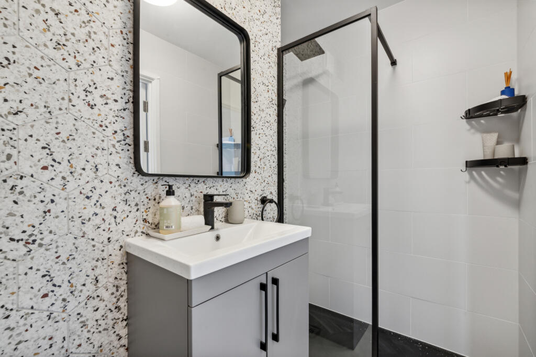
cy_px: 178
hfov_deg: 96.7
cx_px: 268
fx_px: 238
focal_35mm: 16
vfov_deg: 73.8
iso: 400
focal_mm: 16
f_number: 11
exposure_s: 1/2.5
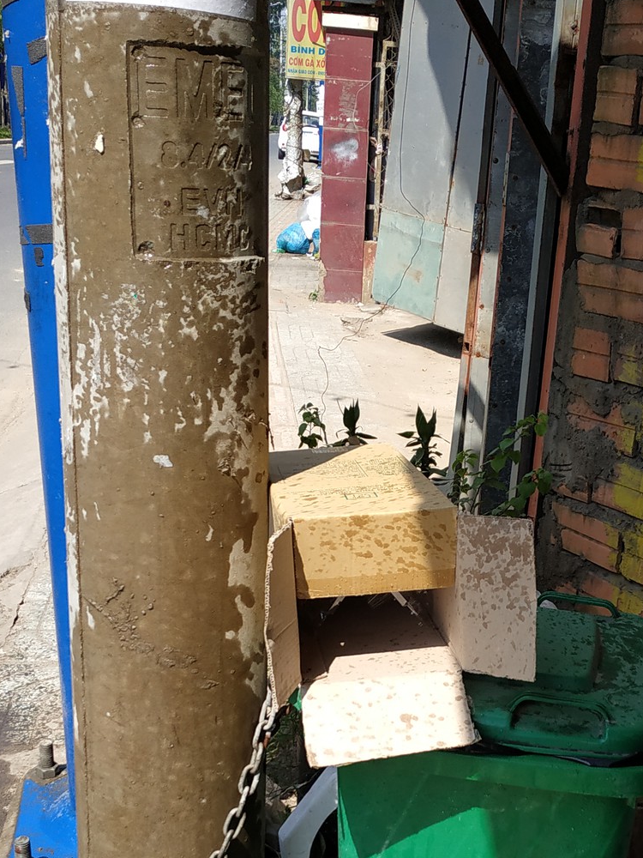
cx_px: 395
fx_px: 1189
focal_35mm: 48
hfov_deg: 30.2
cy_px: 623
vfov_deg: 38.8
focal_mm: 3.94
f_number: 1.9
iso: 100
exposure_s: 1/1454
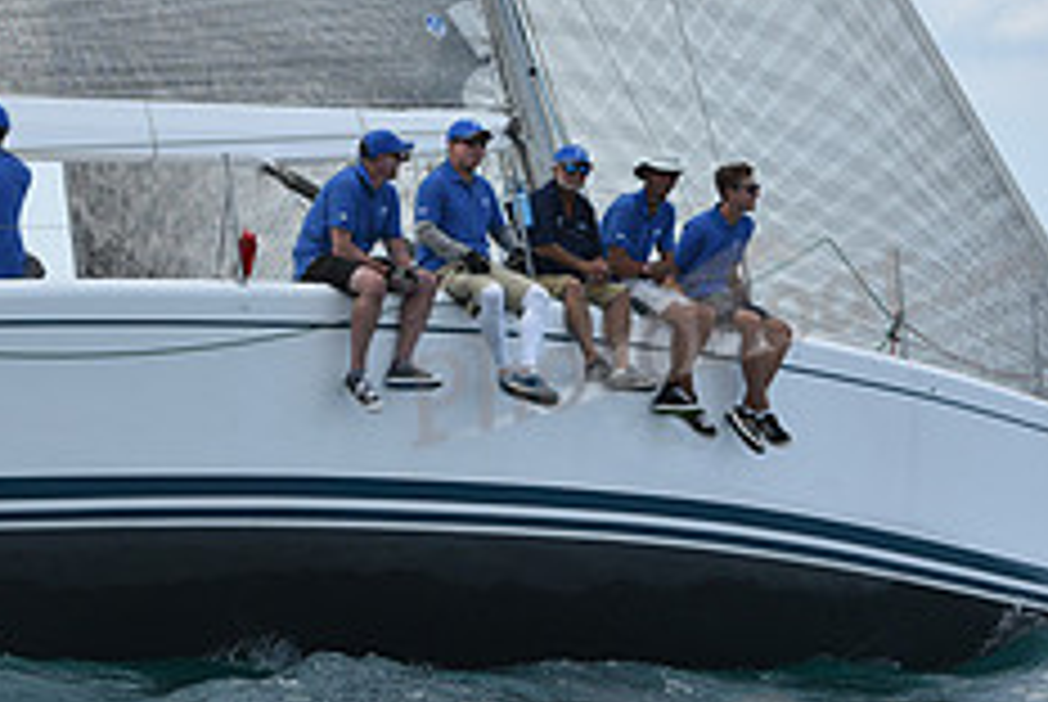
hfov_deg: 11.7
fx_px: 5072
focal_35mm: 174
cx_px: 175
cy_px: 160
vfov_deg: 7.9
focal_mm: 70
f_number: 6.3
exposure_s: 1/1250
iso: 250
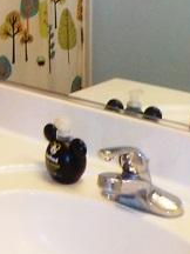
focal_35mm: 89
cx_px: -75
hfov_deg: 15.6
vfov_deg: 20.0
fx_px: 651
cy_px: -88
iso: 250
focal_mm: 4.1
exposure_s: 1/30
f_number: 3.3
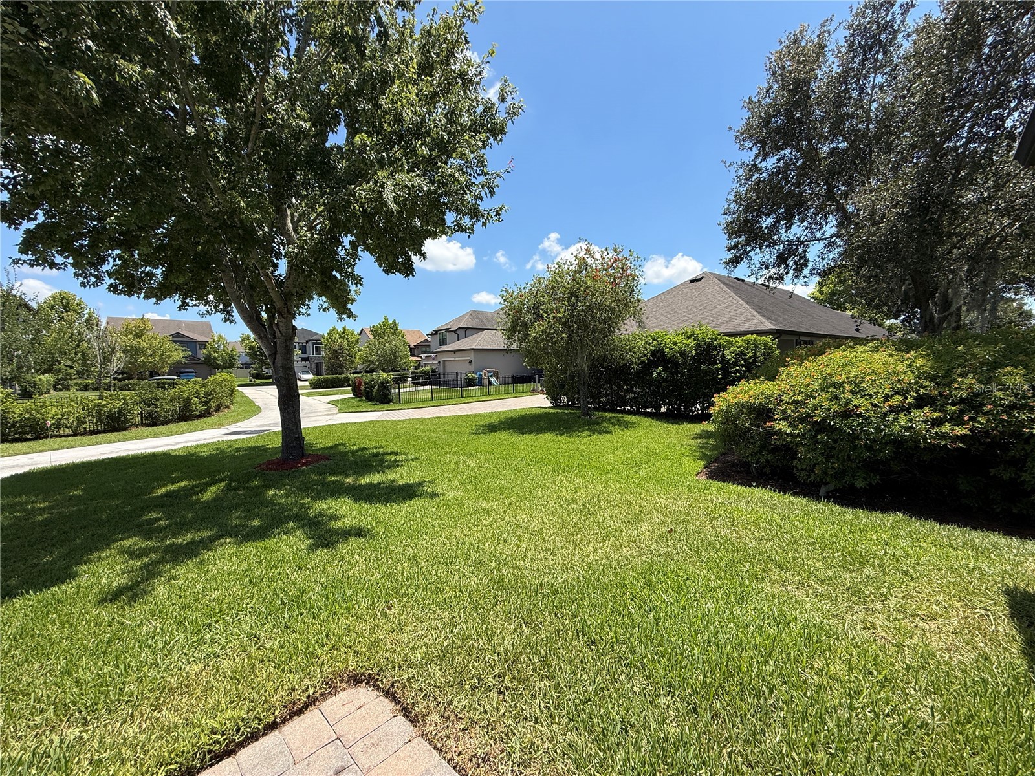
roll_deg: +0.1
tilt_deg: -1.8
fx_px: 419
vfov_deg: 85.7
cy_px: 388
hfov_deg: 102.1
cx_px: 518
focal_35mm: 14
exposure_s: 1/1464
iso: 50
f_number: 2.2
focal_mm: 2.22
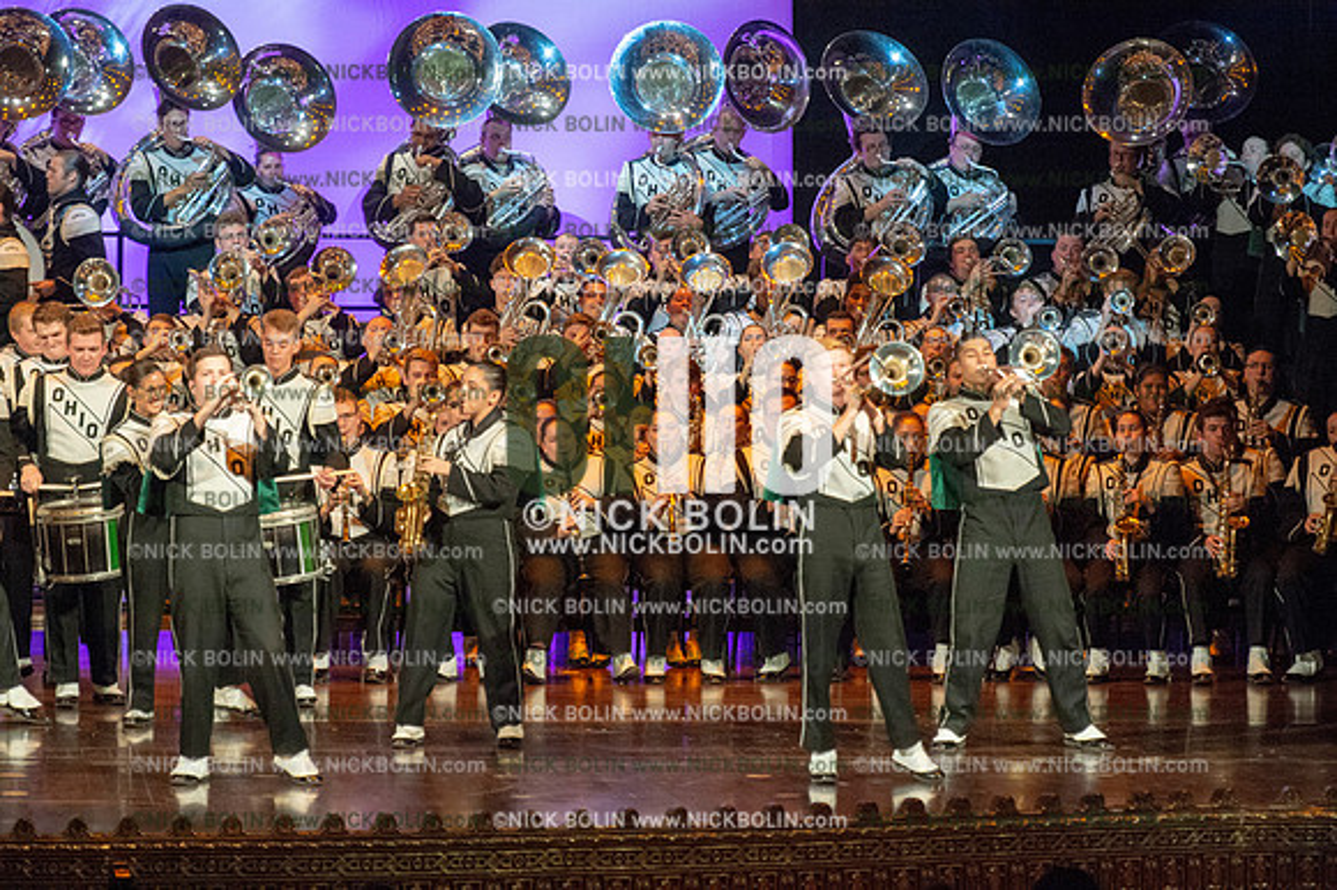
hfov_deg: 10.6
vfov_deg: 7.0
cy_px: 445
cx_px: 668
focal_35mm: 195
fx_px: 7238
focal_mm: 195
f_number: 5.6
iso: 8000
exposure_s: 1/320
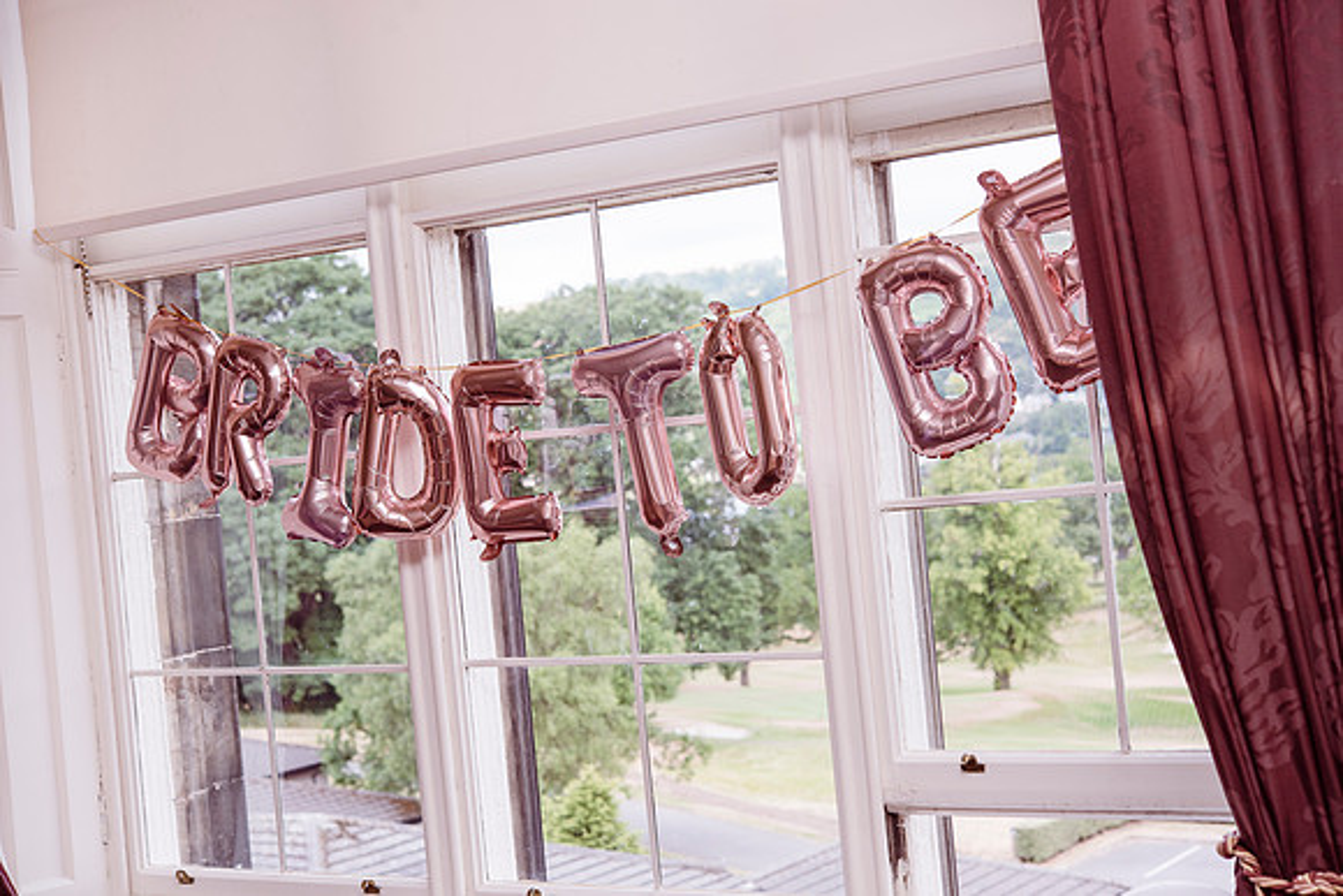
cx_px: 672
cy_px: 448
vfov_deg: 22.6
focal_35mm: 60
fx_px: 2239
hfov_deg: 33.4
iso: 320
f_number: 5.6
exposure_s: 1/250
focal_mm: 60
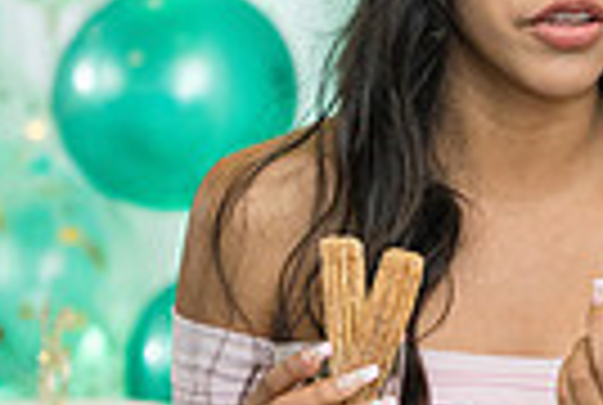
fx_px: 5070
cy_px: 254
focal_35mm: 302
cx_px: 518
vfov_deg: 4.6
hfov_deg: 6.8
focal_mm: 70
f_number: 2.8
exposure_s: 1/250
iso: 1600
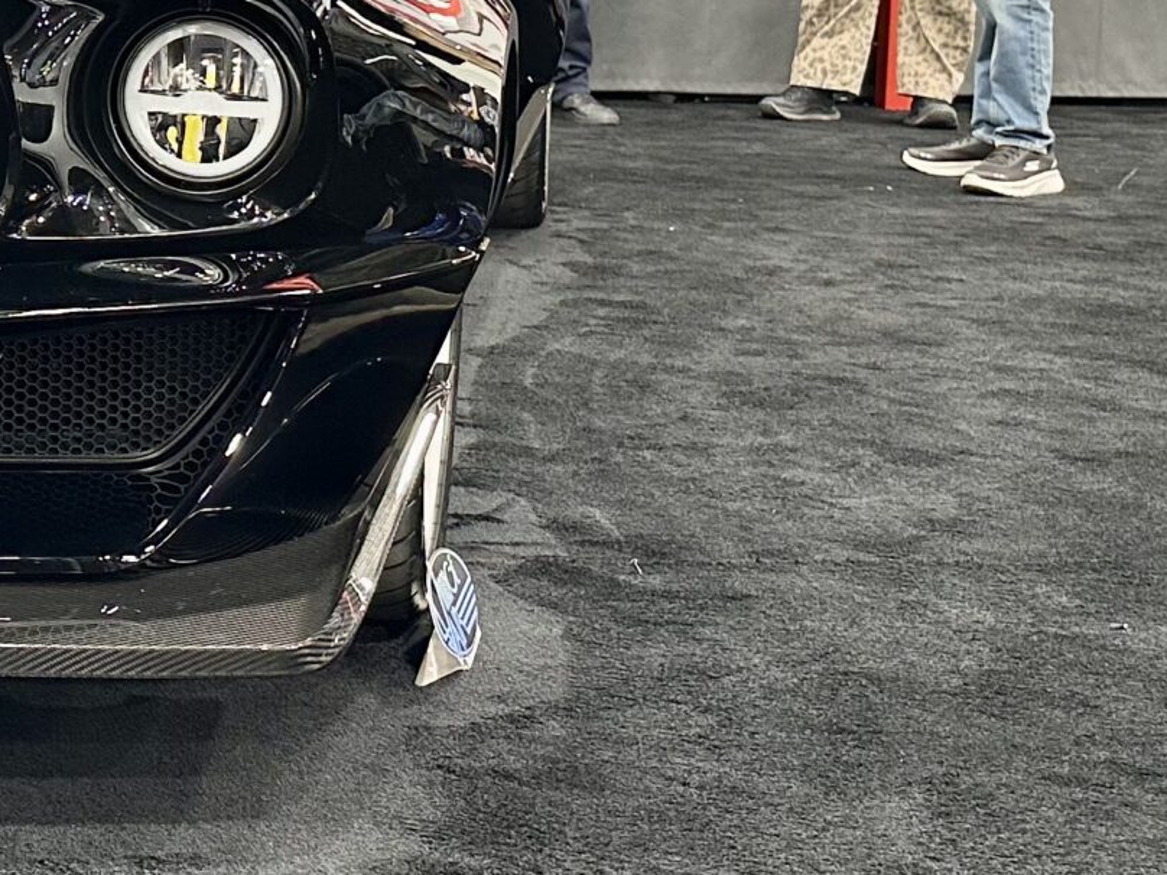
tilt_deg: -4.1
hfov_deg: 24.1
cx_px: -95
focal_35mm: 76
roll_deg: -1.5
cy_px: 0
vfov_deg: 18.9
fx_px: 2562
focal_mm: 6.86
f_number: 1.78
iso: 250
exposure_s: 1/60
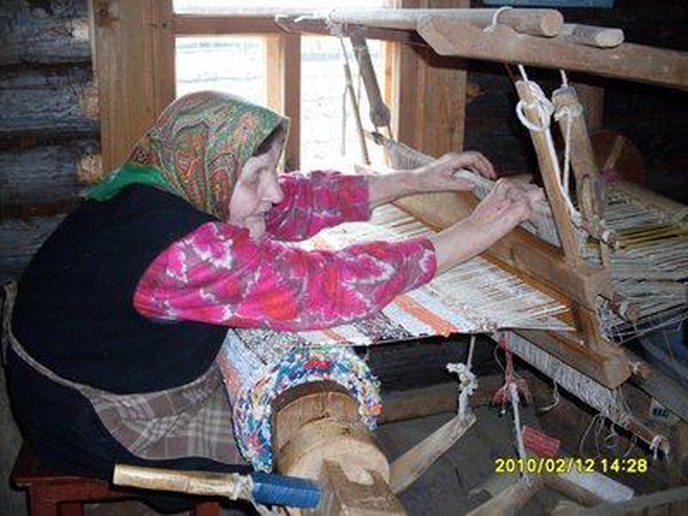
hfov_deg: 49.0
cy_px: 258
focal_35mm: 38
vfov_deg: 37.7
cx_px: 344
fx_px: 755
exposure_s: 1/45
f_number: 2.8
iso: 100
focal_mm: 6.3
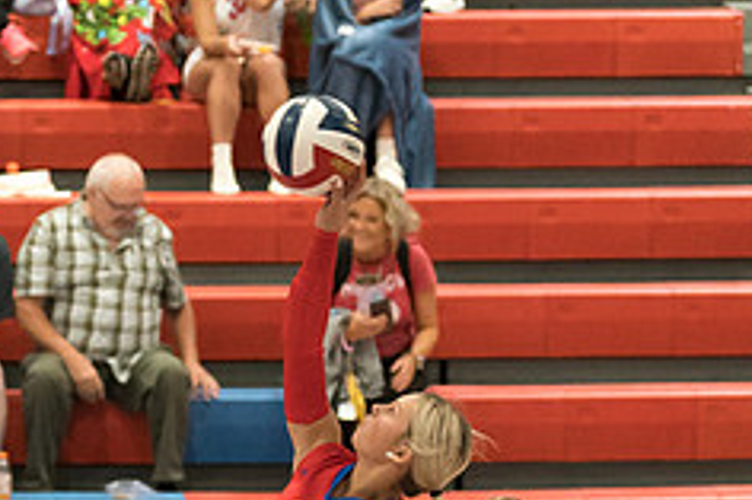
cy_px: 674
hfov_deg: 6.2
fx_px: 6972
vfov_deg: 4.1
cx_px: 171
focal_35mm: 334
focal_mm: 79
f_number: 2.8
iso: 4000
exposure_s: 1/1000
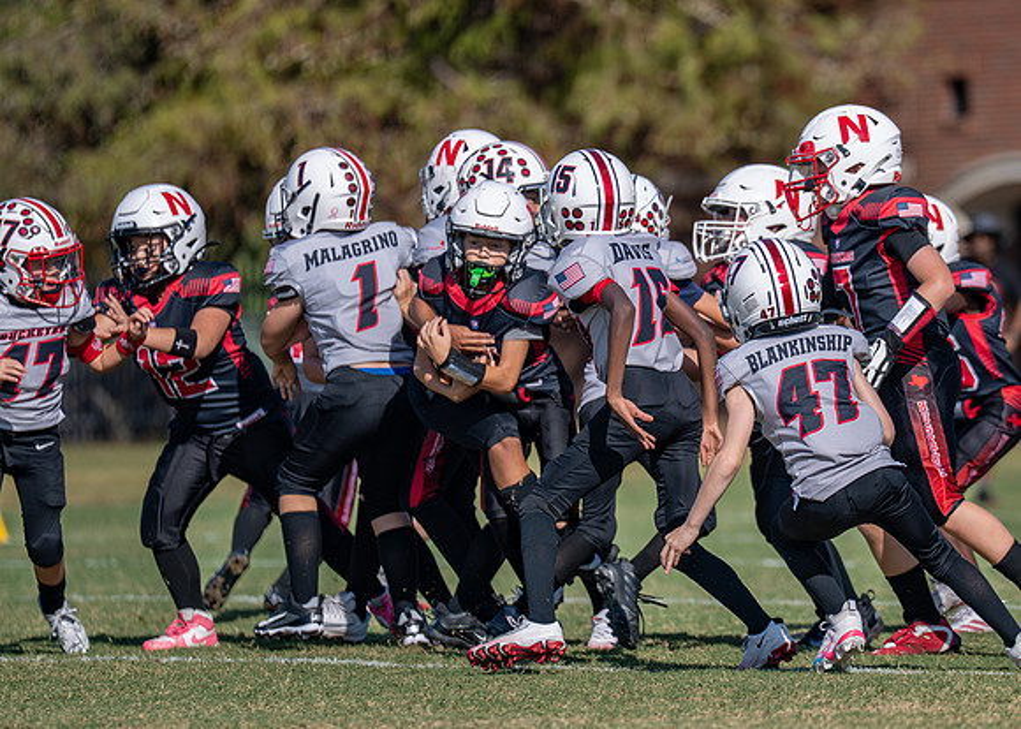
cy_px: 372
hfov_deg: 5.3
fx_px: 10959
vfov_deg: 3.8
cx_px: 814
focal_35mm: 378
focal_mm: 200
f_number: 2.8
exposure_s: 1/2500
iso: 100
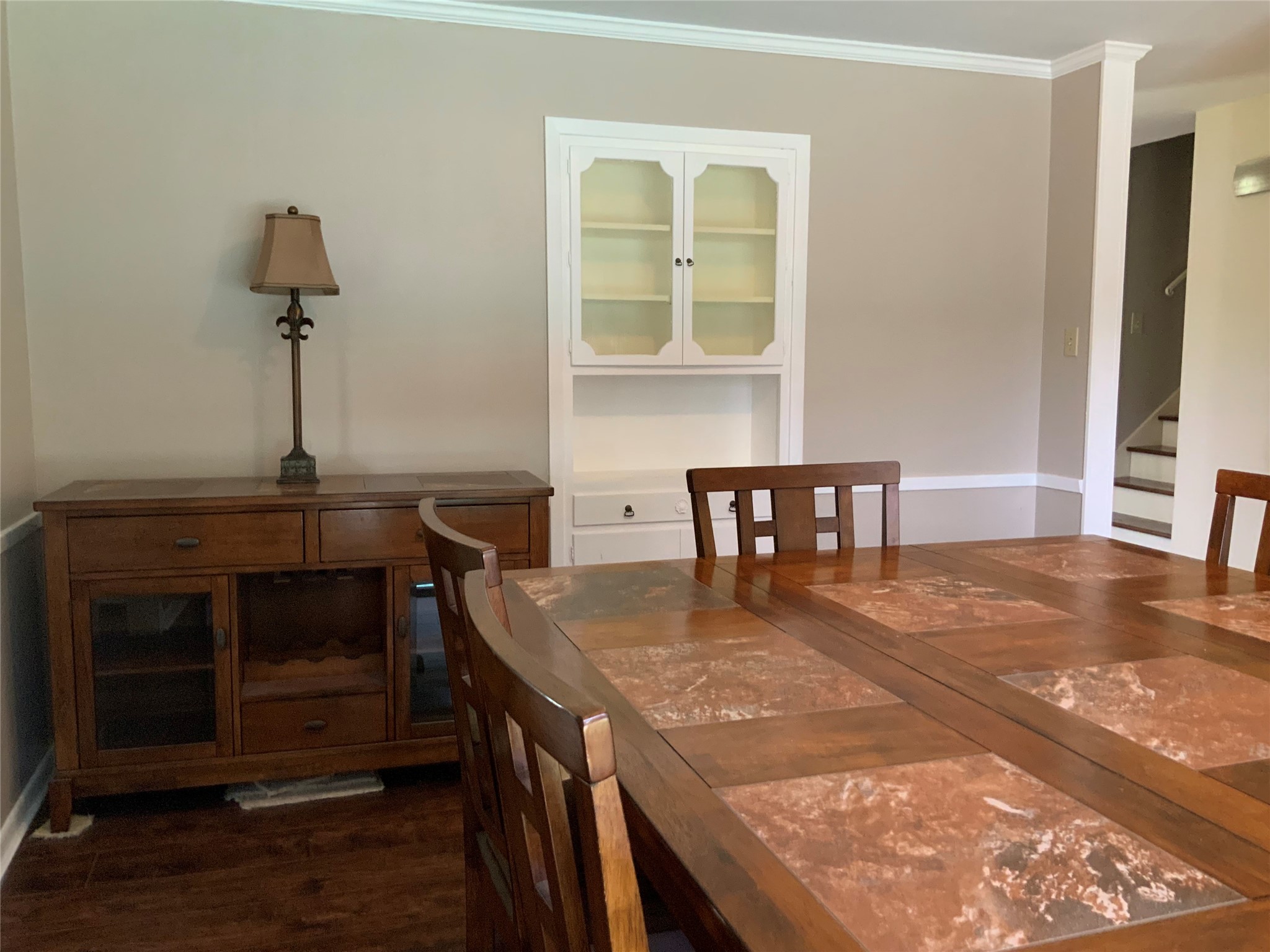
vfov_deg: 48.2
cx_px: 635
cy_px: 476
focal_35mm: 29
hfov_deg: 61.7
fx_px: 1064
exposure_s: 1/60
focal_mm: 3
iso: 250
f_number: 1.8
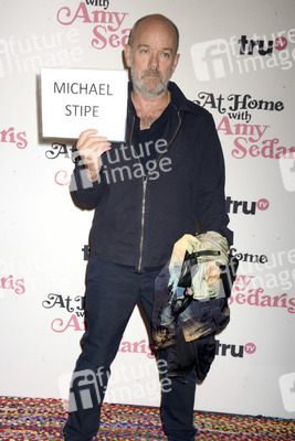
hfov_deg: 28.1
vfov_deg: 41.1
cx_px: 148
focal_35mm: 48
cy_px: 220
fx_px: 589
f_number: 9
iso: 500
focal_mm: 48
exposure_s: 1/250
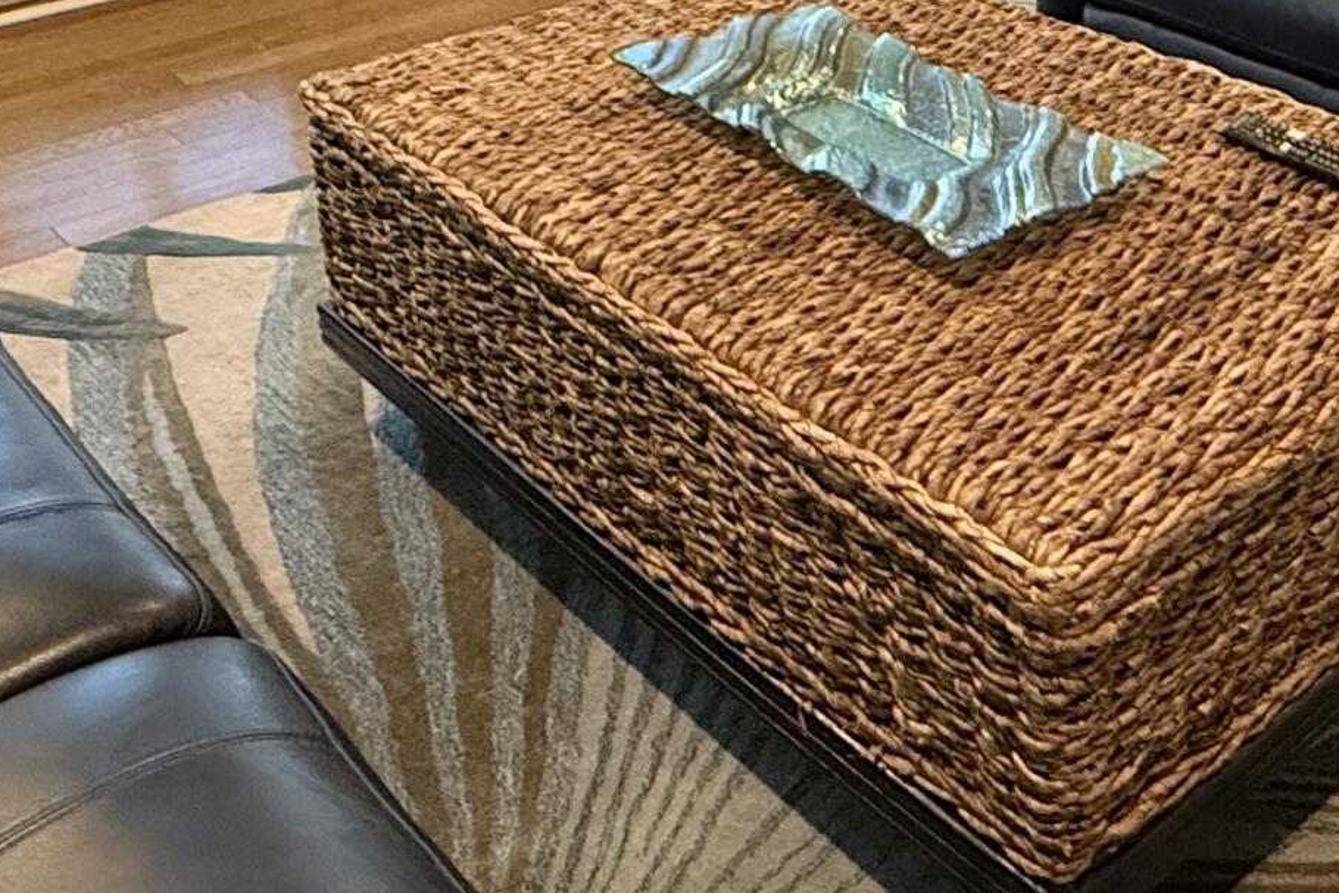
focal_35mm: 48
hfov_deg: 39.8
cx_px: 1031
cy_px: -90
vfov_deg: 26.0
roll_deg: +0.0
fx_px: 1785
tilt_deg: -17.4
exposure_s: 1/60
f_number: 2.2
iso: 640
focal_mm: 2.22
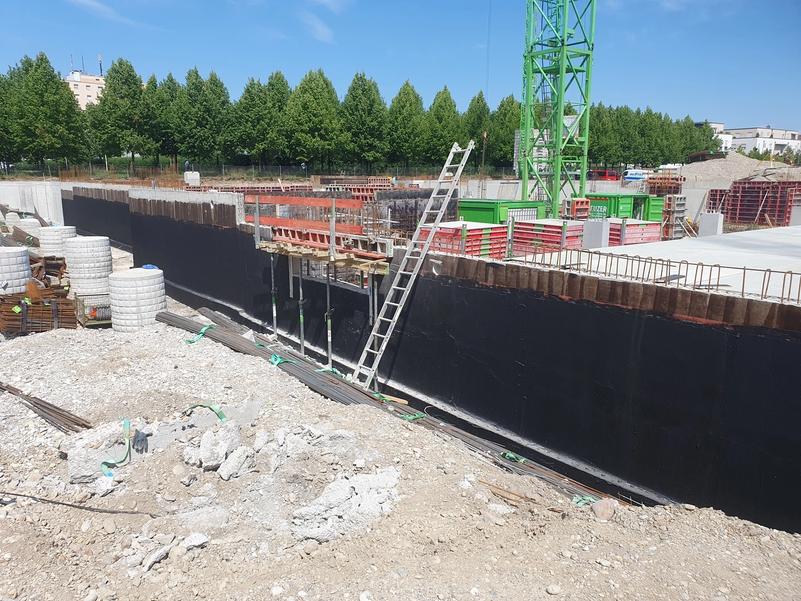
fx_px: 602
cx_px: 400
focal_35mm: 26
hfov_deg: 67.3
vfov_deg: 53.1
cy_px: 300
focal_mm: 4.32
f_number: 2.4
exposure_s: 1/1356
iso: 50
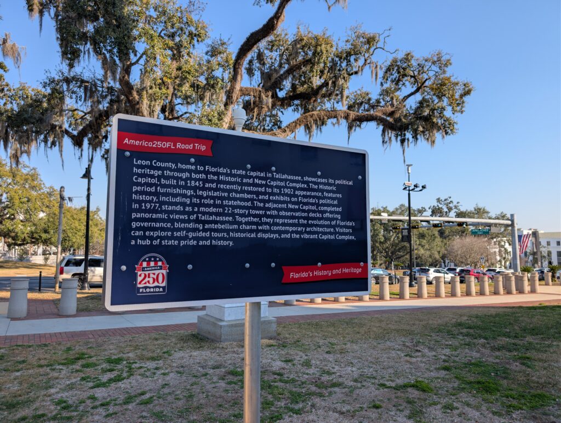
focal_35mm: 24
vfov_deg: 56.9
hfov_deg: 71.5
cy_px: 212
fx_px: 390
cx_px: 280
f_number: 1.68
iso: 21
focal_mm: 6.9
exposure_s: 1/660
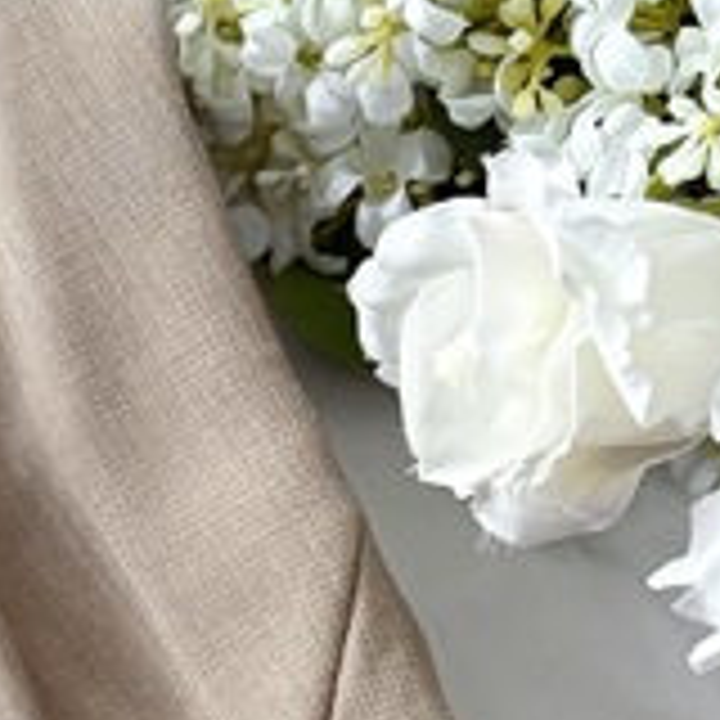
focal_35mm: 144
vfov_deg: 10.9
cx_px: -486
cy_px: 1485
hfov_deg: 11.4
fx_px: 3389
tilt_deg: -78.9
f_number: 1.6
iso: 125
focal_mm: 5.96
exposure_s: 1/76
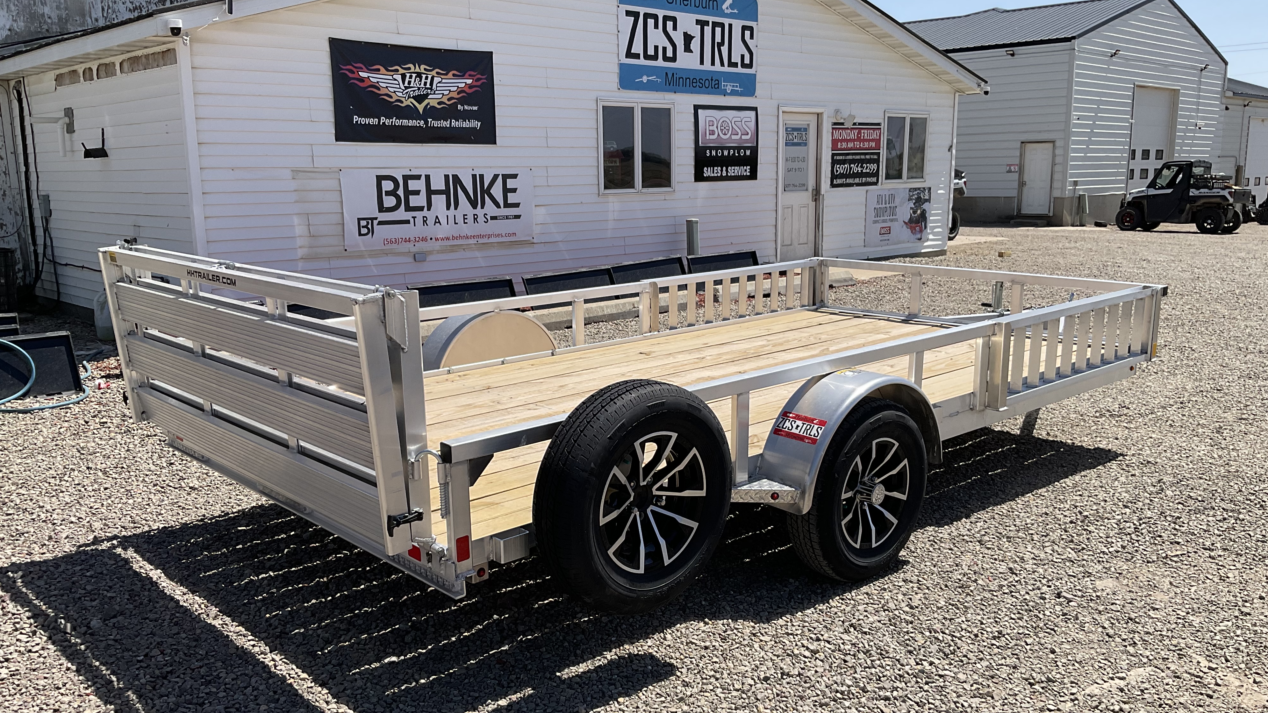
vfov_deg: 36.6
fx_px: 1076
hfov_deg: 61.0
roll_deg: +0.1
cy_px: 397
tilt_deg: -12.2
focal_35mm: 32
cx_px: 640
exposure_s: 1/2538
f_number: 1.8
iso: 16
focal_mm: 3
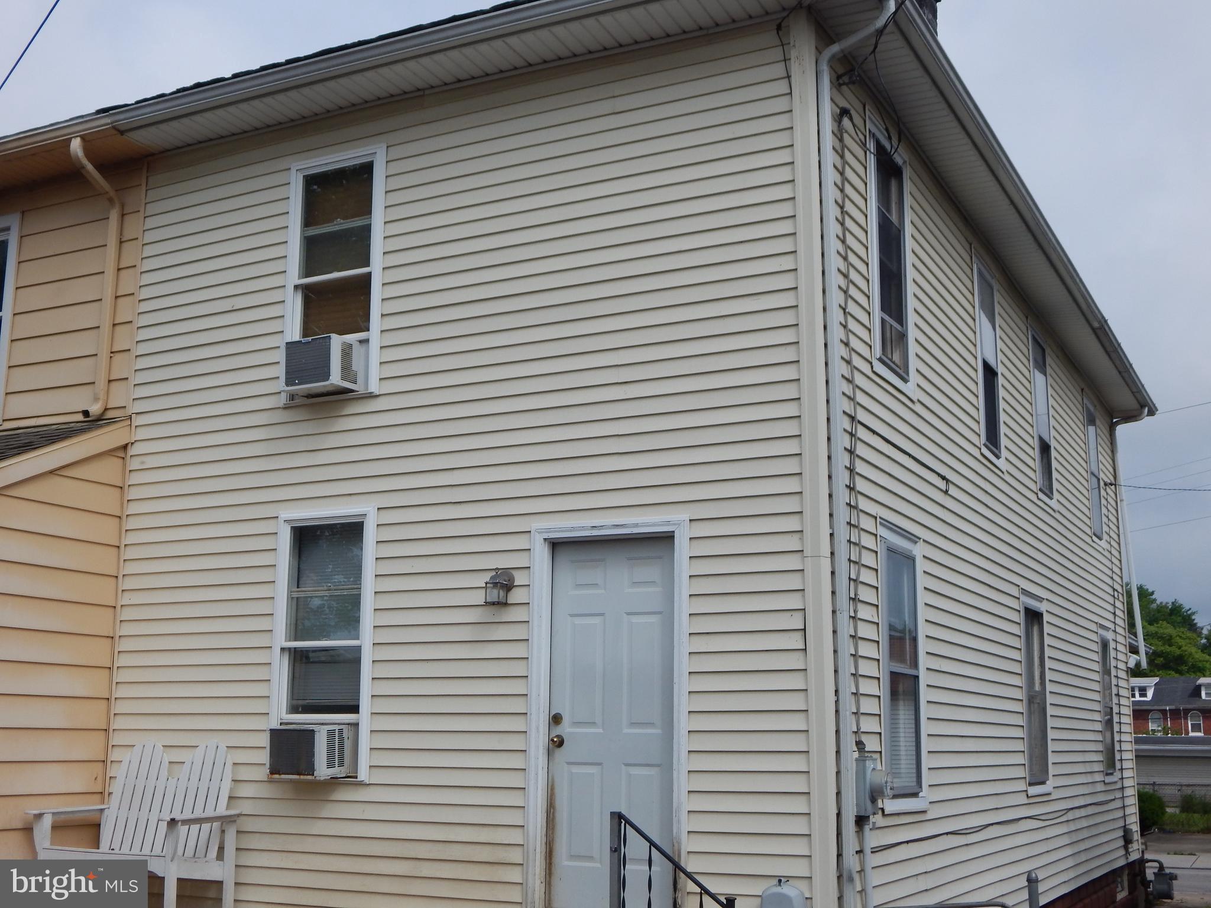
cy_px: 454
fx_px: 1504
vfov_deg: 33.6
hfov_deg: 43.9
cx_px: 606
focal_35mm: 43
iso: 125
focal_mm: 7.7
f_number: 7.1
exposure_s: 1/640
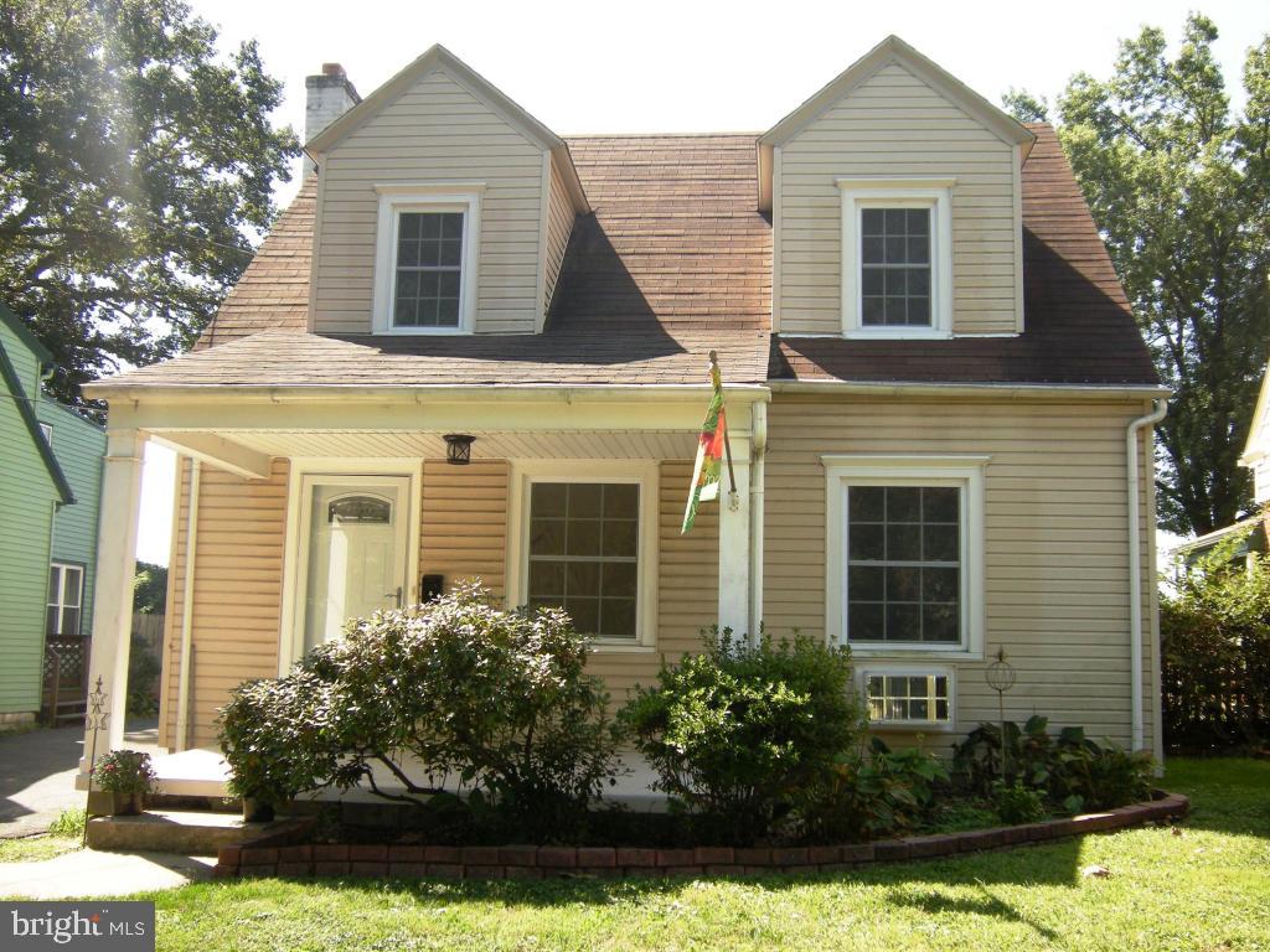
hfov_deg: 49.0
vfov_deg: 37.7
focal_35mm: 38
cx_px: 635
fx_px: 1394
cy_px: 476
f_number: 3.2
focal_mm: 6.3
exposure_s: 1/330
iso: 91
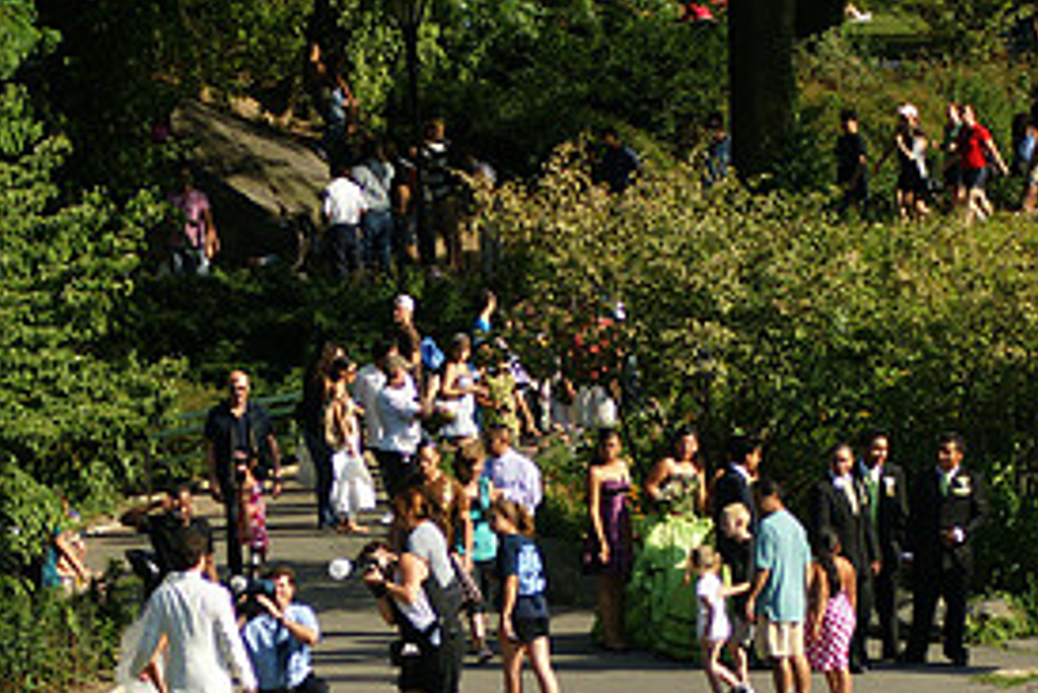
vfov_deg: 5.8
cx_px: 500
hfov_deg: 8.6
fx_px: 6867
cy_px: 608
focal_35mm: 238
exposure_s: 1/1000
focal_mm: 75
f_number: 4
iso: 200
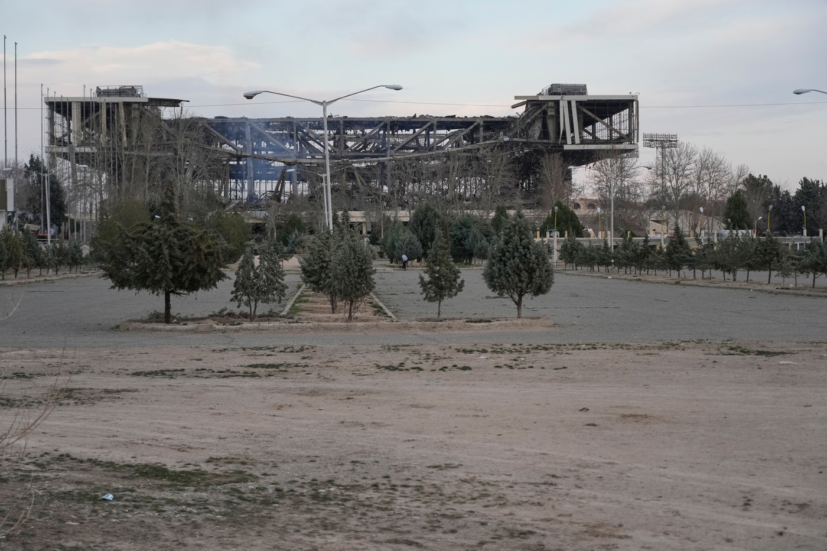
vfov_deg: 20.0
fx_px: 1562
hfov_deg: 29.7
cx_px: 414
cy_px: 276
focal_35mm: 68
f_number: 4
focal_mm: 68
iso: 800
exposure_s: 1/1600
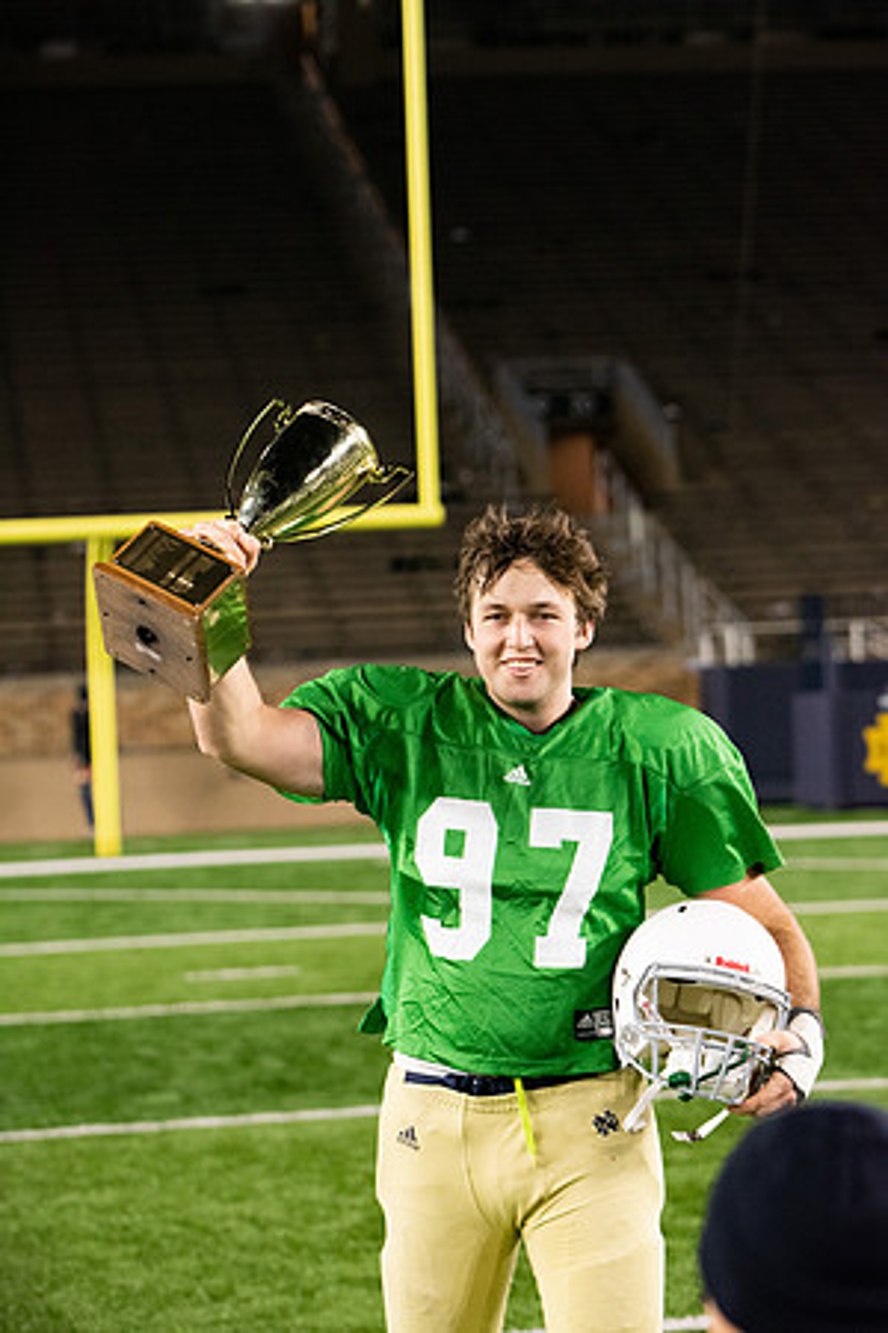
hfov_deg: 13.7
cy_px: 666
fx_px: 3700
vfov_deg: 20.4
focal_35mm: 100
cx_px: 444
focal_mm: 100
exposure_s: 1/500
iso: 5600
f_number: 4
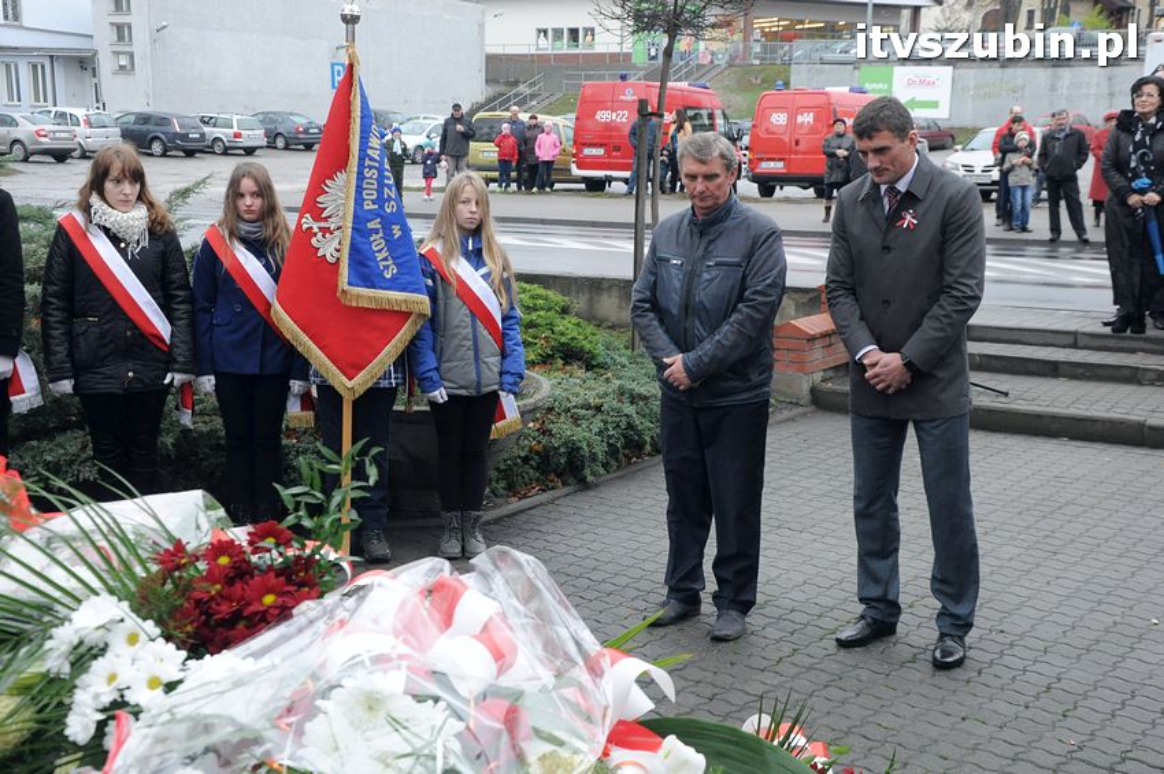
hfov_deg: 43.6
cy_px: 387
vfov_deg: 29.8
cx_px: 582
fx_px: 1454
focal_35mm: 45
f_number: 9
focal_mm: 30
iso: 1600
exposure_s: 1/320
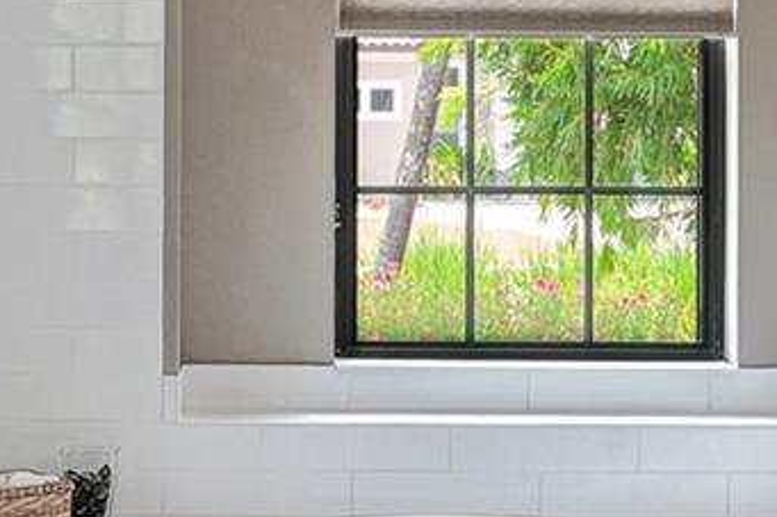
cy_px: 150
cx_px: 230
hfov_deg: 21.6
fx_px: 2028
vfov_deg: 14.5
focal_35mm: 94
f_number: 5.6
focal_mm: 20
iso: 320
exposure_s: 1/10
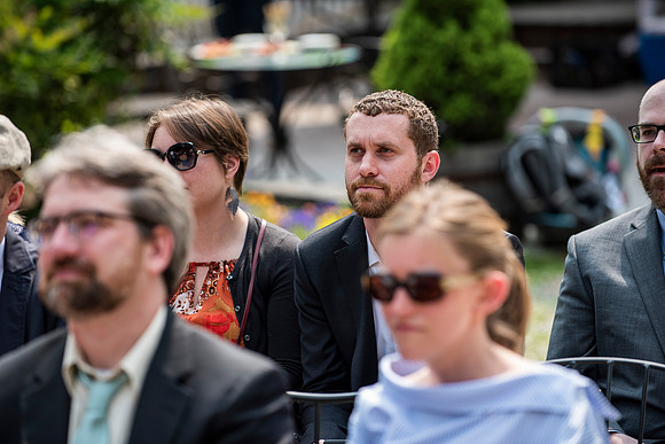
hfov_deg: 11.7
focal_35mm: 175
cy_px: 222
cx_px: 332
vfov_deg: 7.9
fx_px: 3233
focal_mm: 175
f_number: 3.5
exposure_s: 1/1600
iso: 400
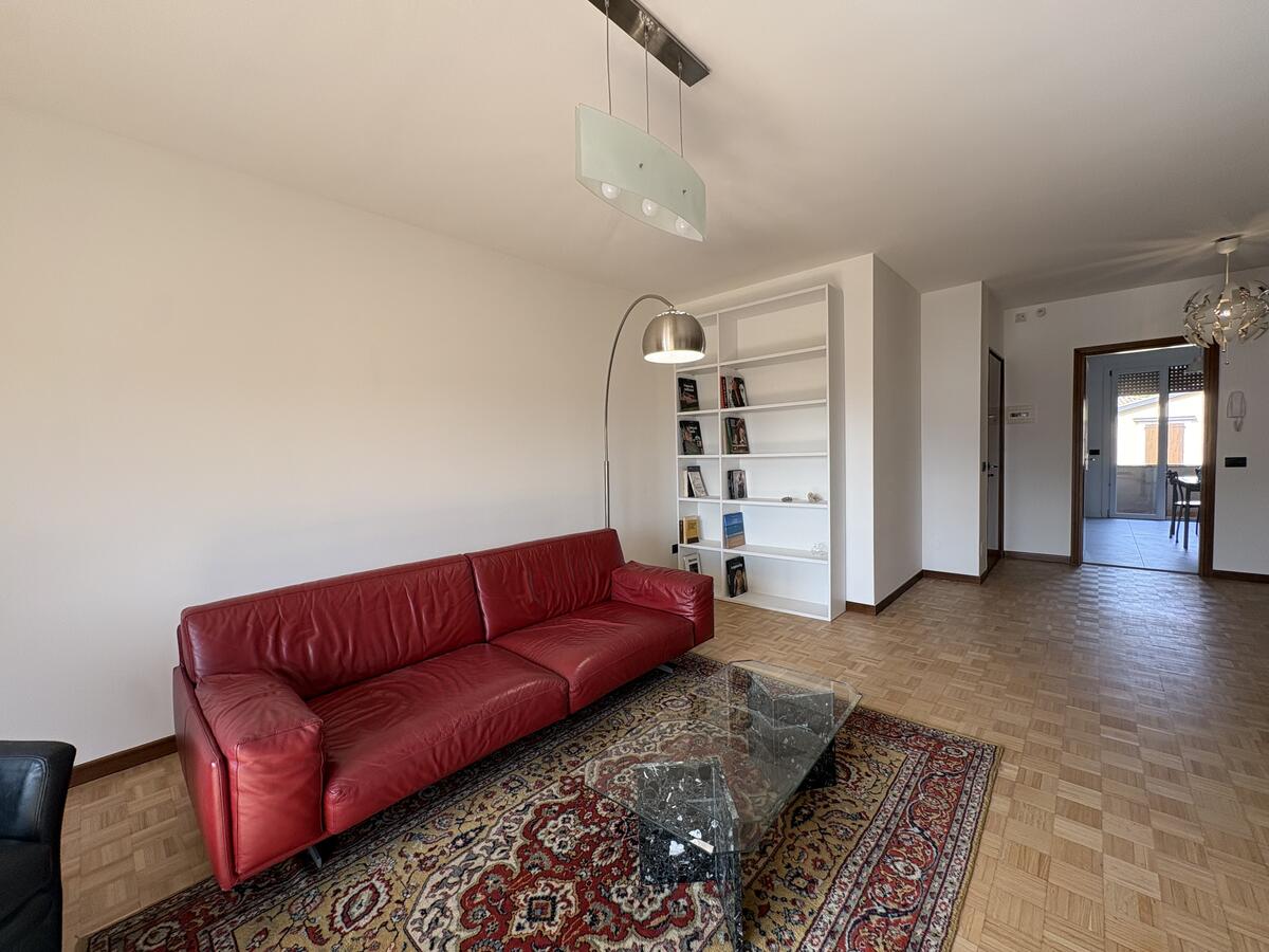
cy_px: 476
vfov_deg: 85.7
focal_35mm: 14
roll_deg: +3.0
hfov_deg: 102.1
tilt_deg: -1.4
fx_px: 513
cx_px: 634
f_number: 2.2
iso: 50
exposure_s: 1/99
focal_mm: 2.22
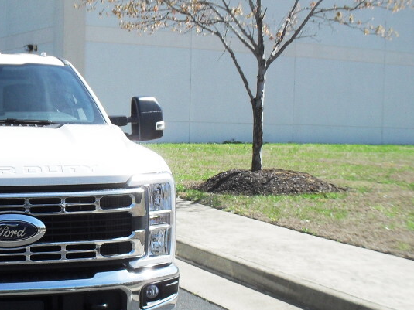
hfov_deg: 27.9
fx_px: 801
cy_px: 192
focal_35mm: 67
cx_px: 40
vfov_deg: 21.9
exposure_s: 1/125
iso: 100
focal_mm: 6.3
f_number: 8.4
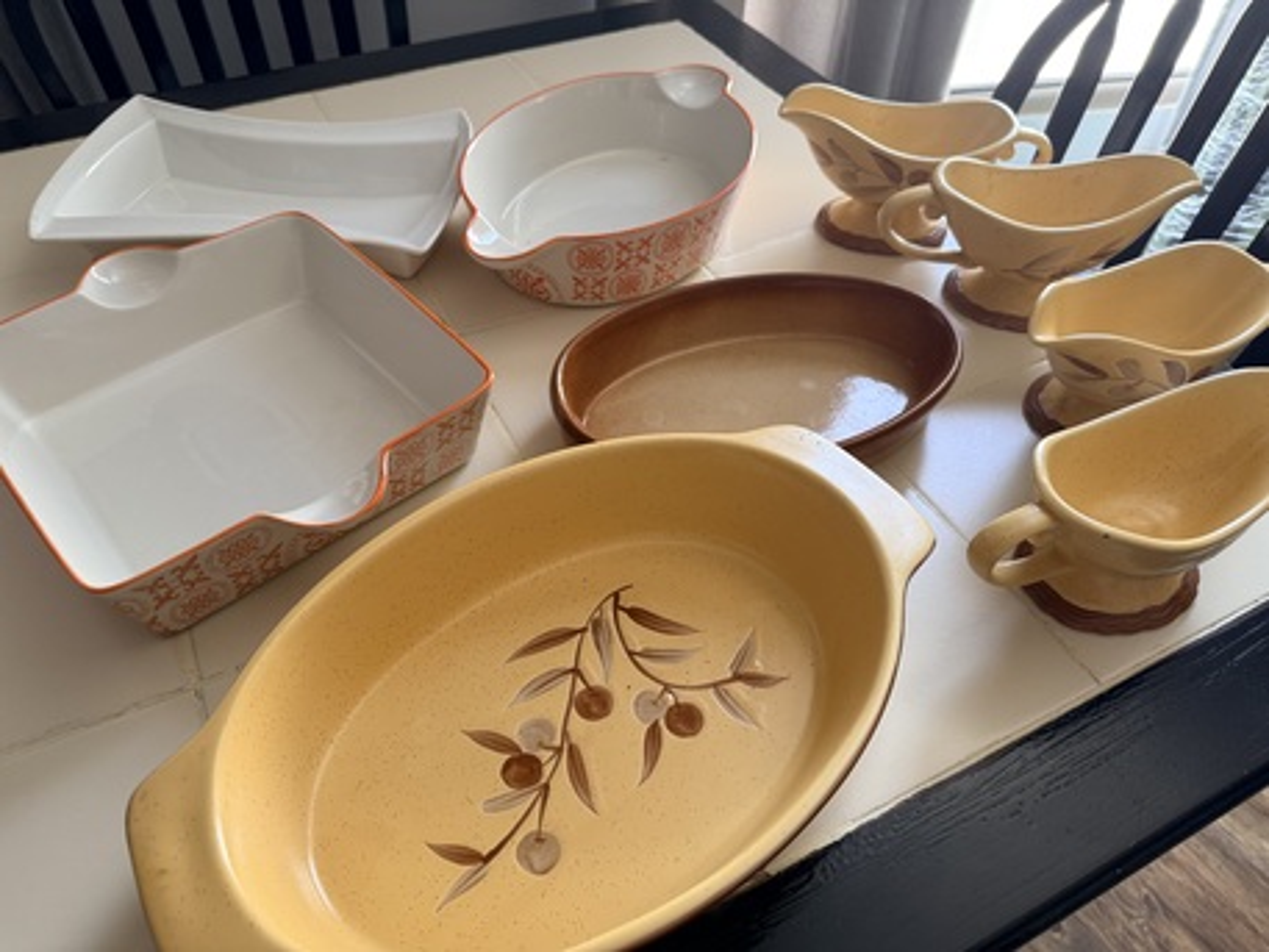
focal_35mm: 24
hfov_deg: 71.6
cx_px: 634
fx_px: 880
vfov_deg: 56.8
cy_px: 476
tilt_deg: -47.3
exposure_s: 1/82
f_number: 1.78
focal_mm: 6.76
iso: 200
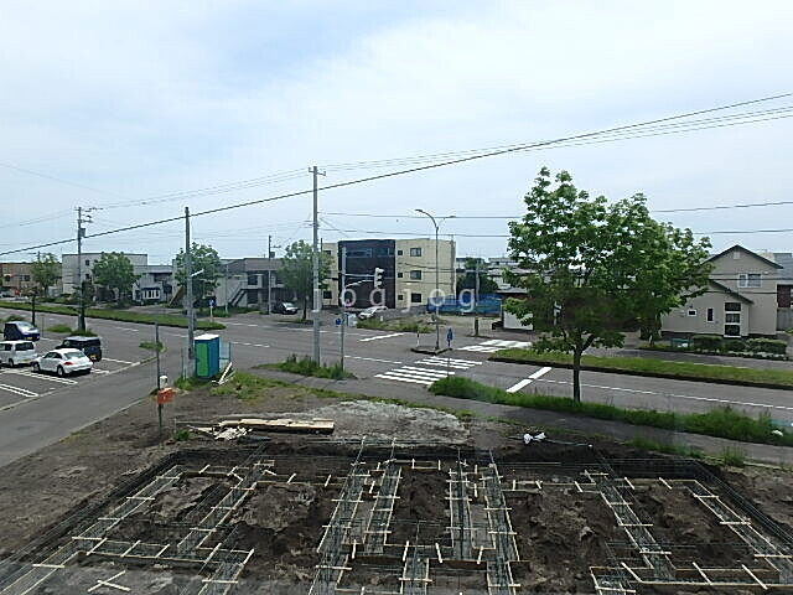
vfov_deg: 63.4
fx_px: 481
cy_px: 298
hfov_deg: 79.0
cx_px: 396
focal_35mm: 21
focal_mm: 3.7
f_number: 6
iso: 125
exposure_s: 1/640
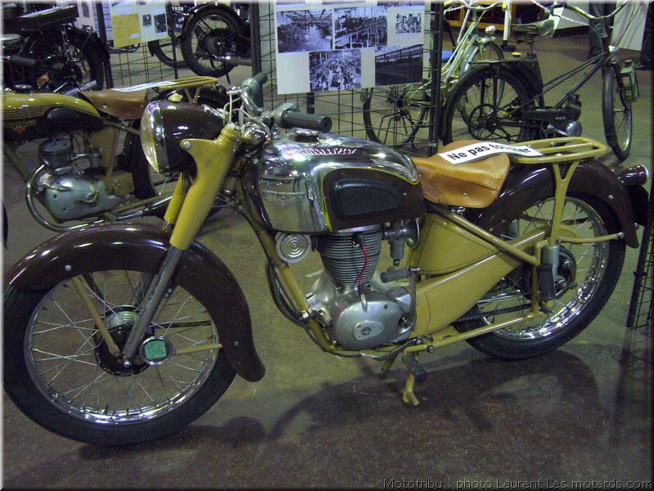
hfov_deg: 52.6
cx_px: 327
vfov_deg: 40.7
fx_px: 661
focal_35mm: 35
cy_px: 246
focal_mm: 5.7
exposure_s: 1/8
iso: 200
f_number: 3
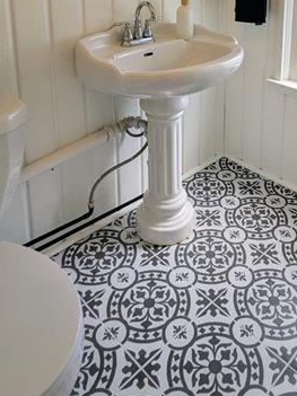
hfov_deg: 39.9
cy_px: 21
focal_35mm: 35
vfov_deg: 46.2
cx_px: 212
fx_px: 401
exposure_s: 1/458
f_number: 2.2
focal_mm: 2.35
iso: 51
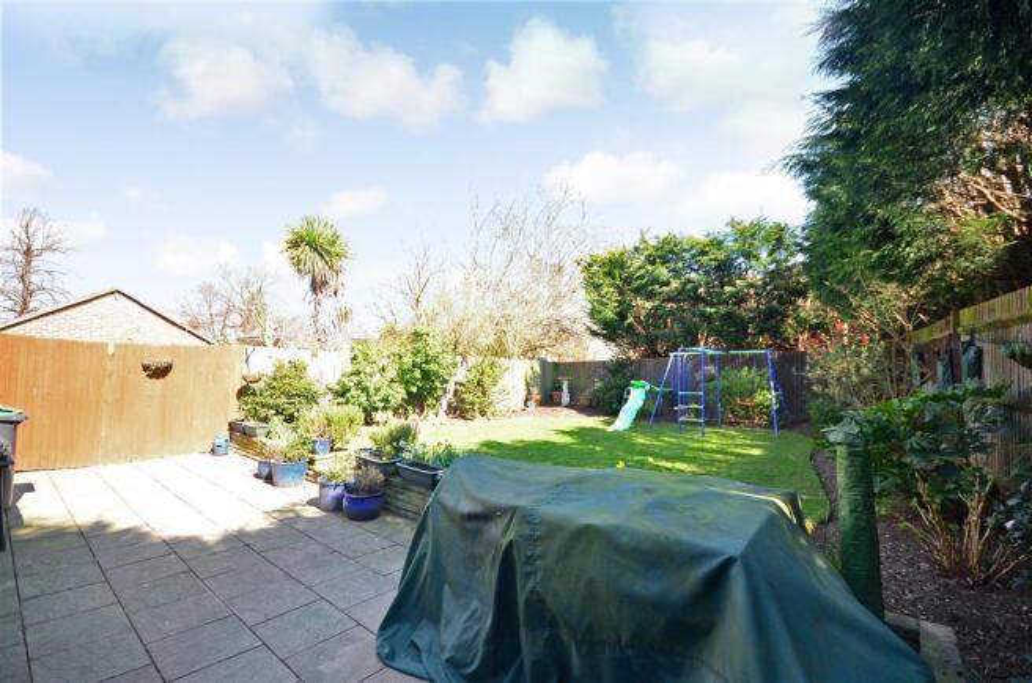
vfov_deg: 71.8
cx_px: 516
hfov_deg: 95.1
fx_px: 472
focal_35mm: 16
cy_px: 342
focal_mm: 11
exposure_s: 1/100
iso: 200
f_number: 5
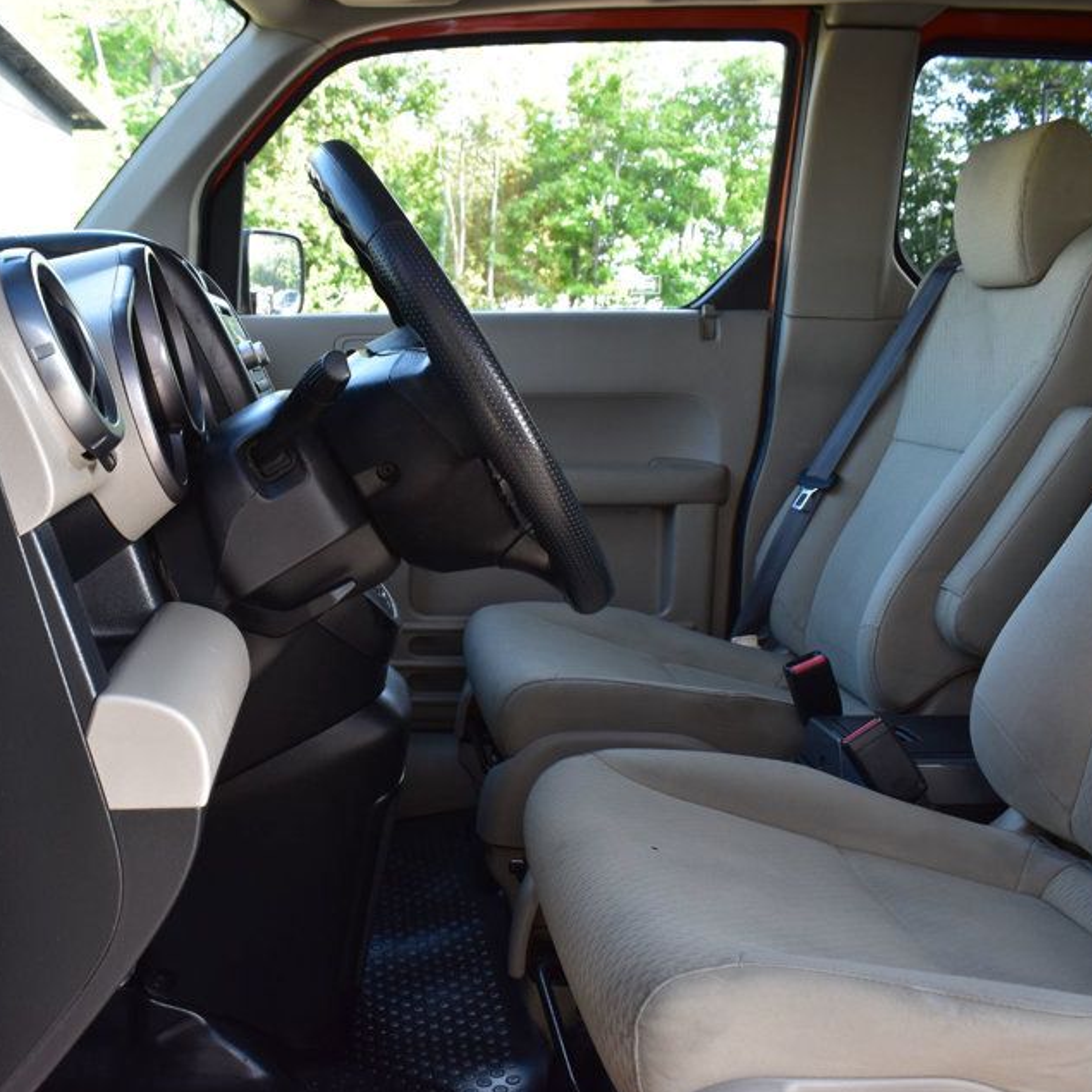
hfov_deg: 44.3
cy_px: 537
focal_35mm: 37
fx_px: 1321
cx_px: 373
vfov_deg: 44.9
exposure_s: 1/50
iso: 400
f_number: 8
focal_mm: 18
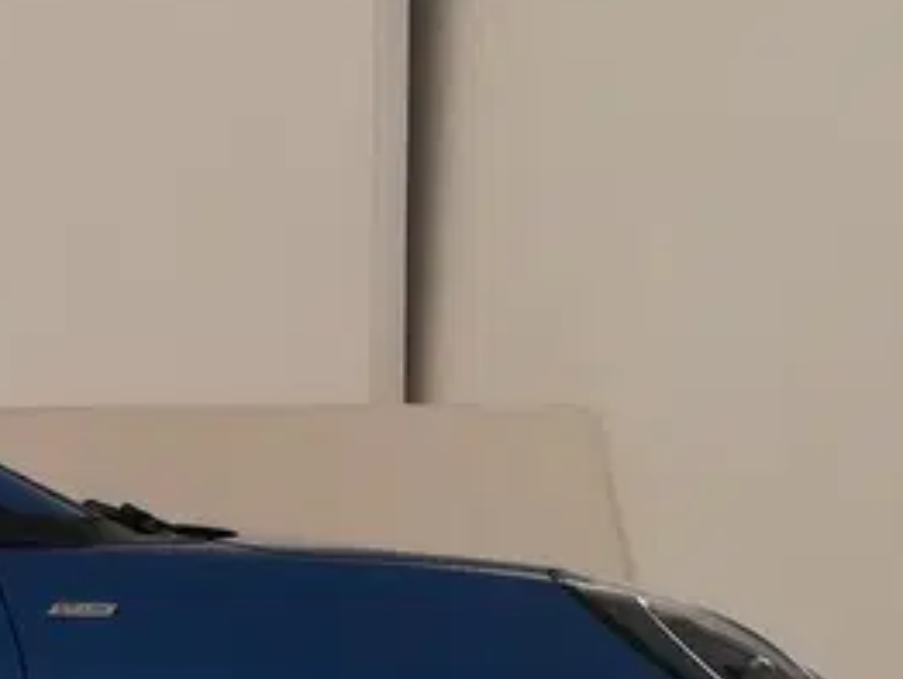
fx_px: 3107
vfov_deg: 12.3
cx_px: -679
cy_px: 672
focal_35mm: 119
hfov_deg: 14.7
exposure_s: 1/50
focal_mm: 3.81
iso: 80
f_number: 2.2
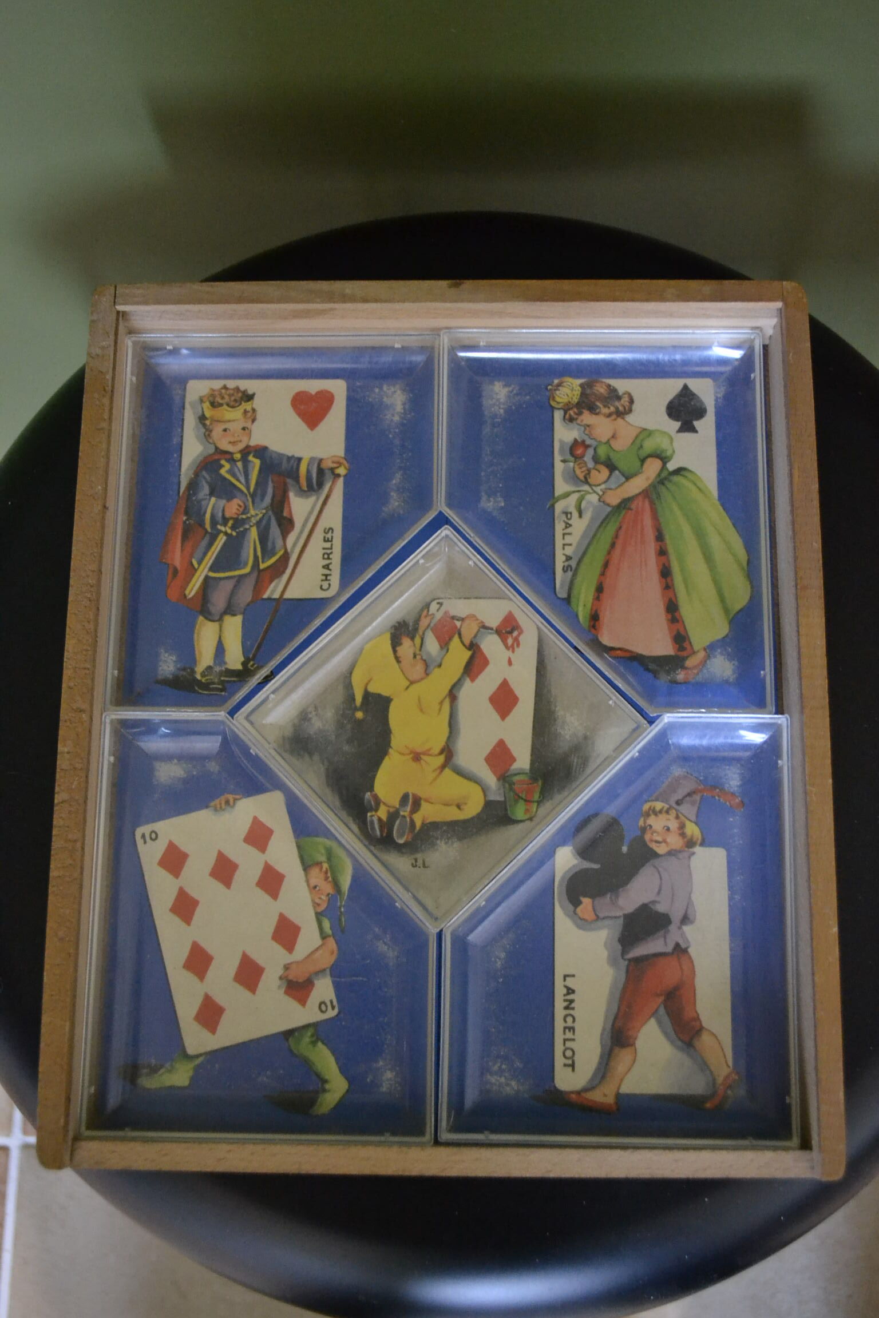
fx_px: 1428
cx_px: 440
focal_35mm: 39
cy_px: 659
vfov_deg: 49.6
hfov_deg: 34.2
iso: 3200
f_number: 4.2
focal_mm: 26
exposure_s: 1/60
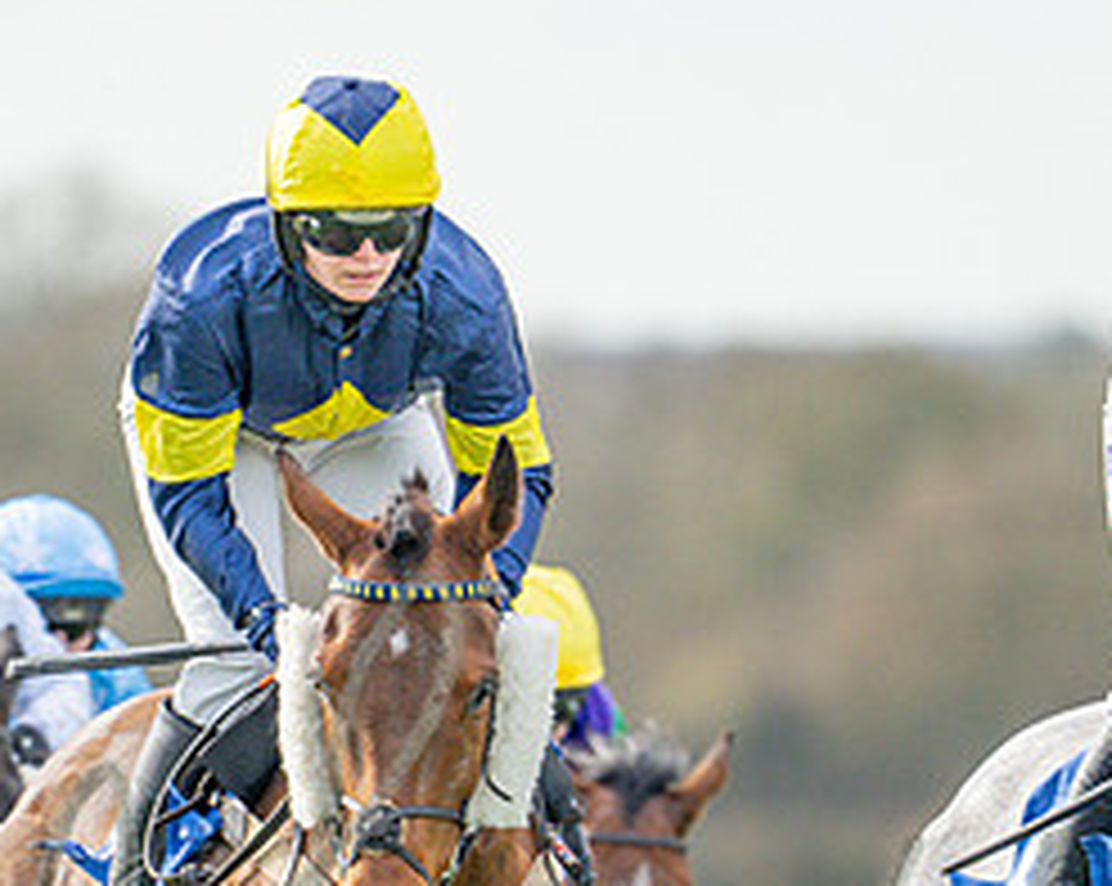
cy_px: 739
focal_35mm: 1176
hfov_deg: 1.6
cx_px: 548
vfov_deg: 1.3
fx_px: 38657
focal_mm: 400
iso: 500
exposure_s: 1/1600
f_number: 4.5
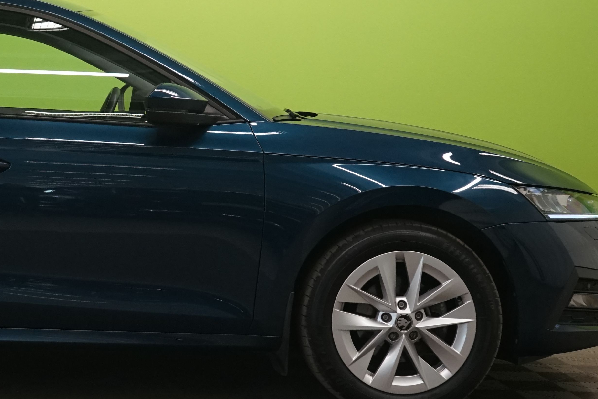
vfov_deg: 13.9
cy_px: 132
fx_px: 1628
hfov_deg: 20.1
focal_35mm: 98
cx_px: -23
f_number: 7.1
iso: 1600
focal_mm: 40
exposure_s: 1/30
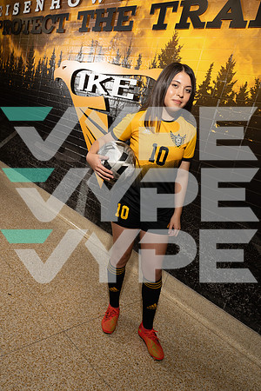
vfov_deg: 65.5
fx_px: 304
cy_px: 196
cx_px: 130
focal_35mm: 28
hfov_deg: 46.4
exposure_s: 1/250
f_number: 8
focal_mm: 28
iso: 800
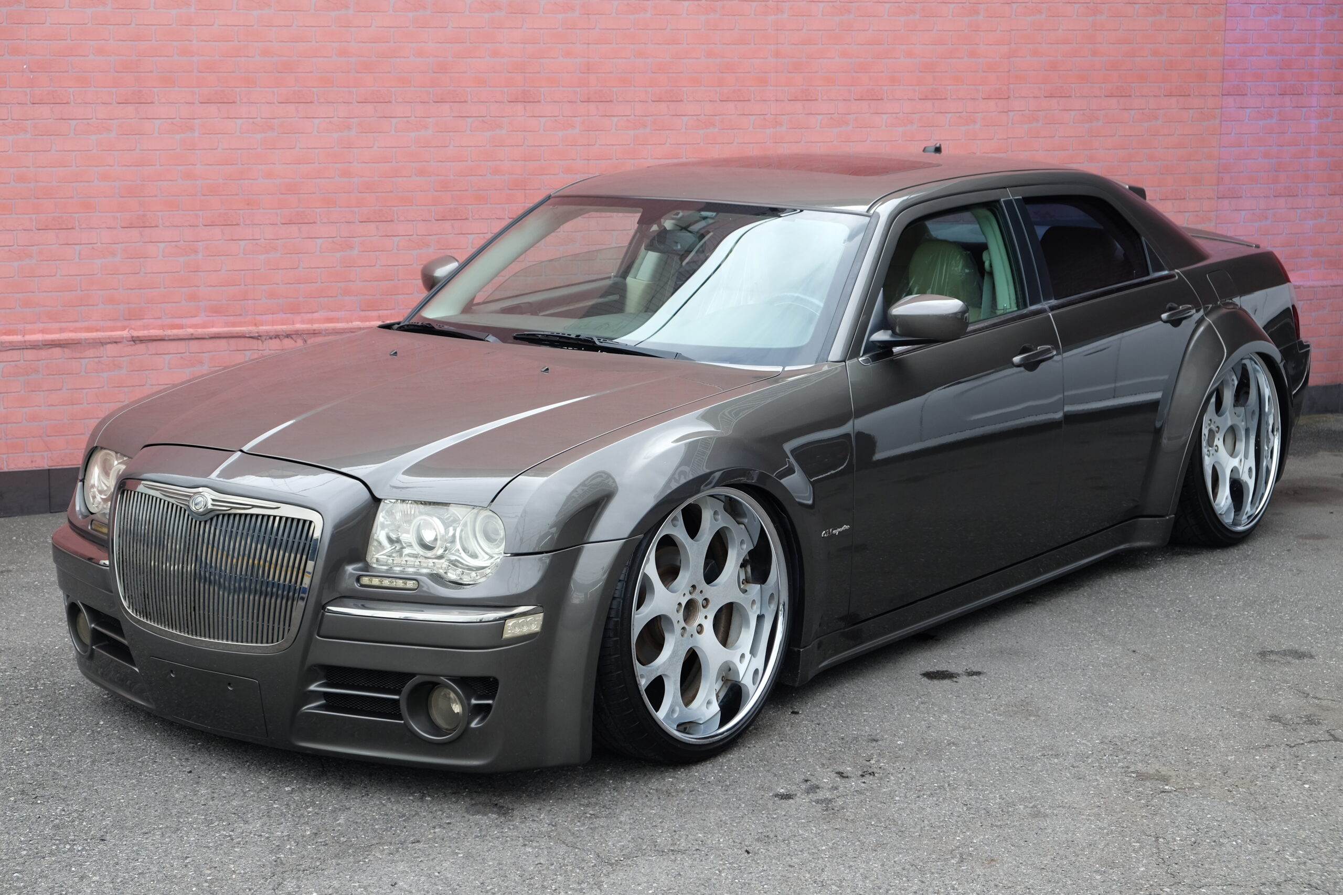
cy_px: 448
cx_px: 672
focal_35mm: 61
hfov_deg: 32.9
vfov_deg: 22.3
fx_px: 2276
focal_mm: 40.7
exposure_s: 1/170
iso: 200
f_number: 5.6
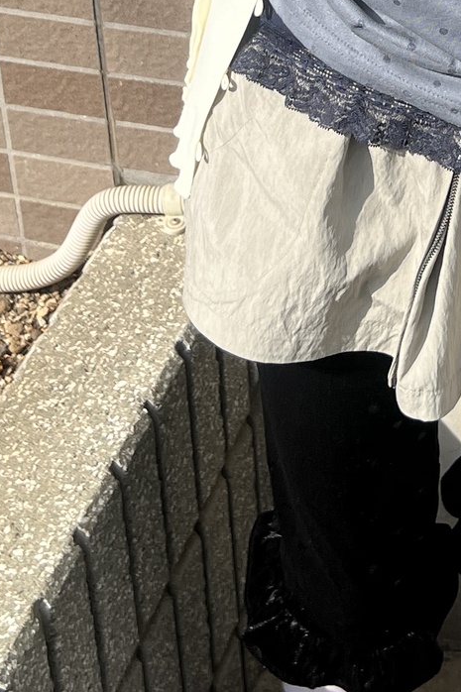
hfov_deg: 14.5
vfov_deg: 20.5
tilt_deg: -27.4
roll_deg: +0.3
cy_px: -132
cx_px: 425
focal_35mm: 93
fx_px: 1787
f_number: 1.5
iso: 50
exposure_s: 1/3077
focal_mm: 5.7
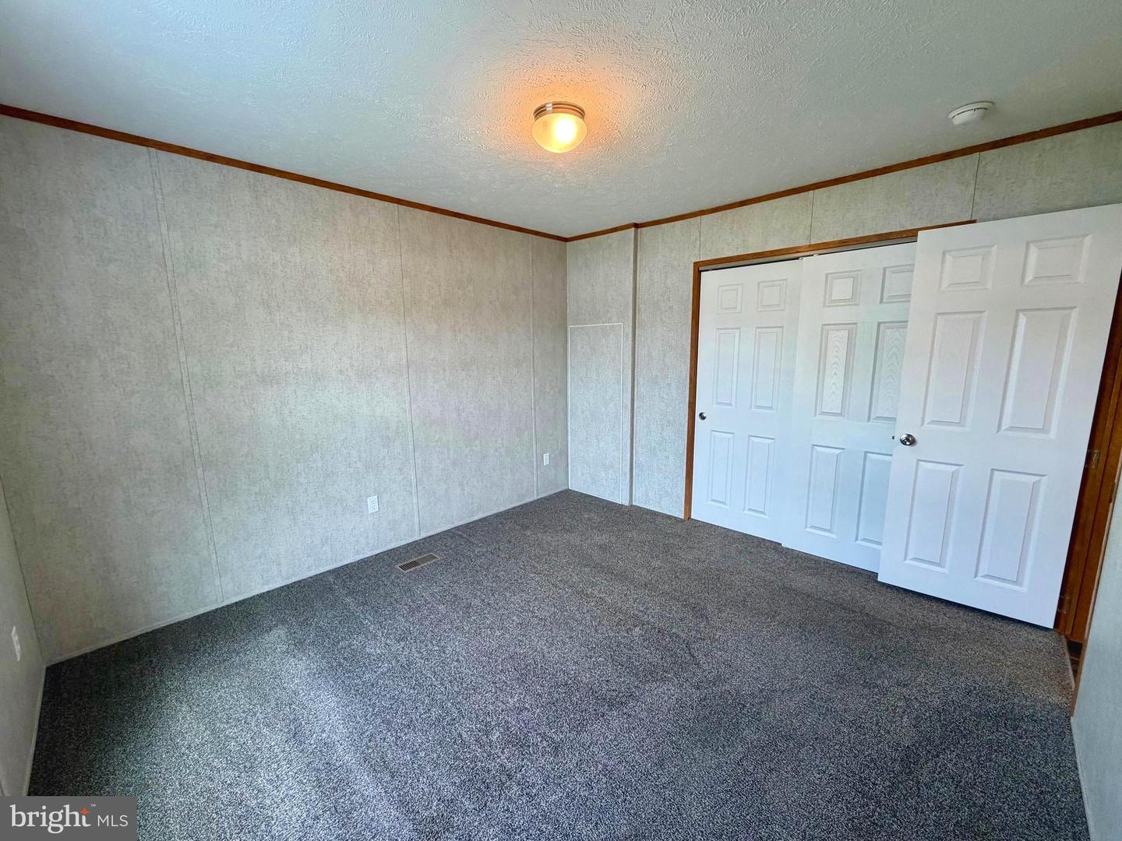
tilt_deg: -9.2
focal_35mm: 14
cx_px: 561
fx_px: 454
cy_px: 420
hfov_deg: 102.1
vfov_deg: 85.7
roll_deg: +0.7
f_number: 2.2
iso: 200
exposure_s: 1/120
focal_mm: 2.22
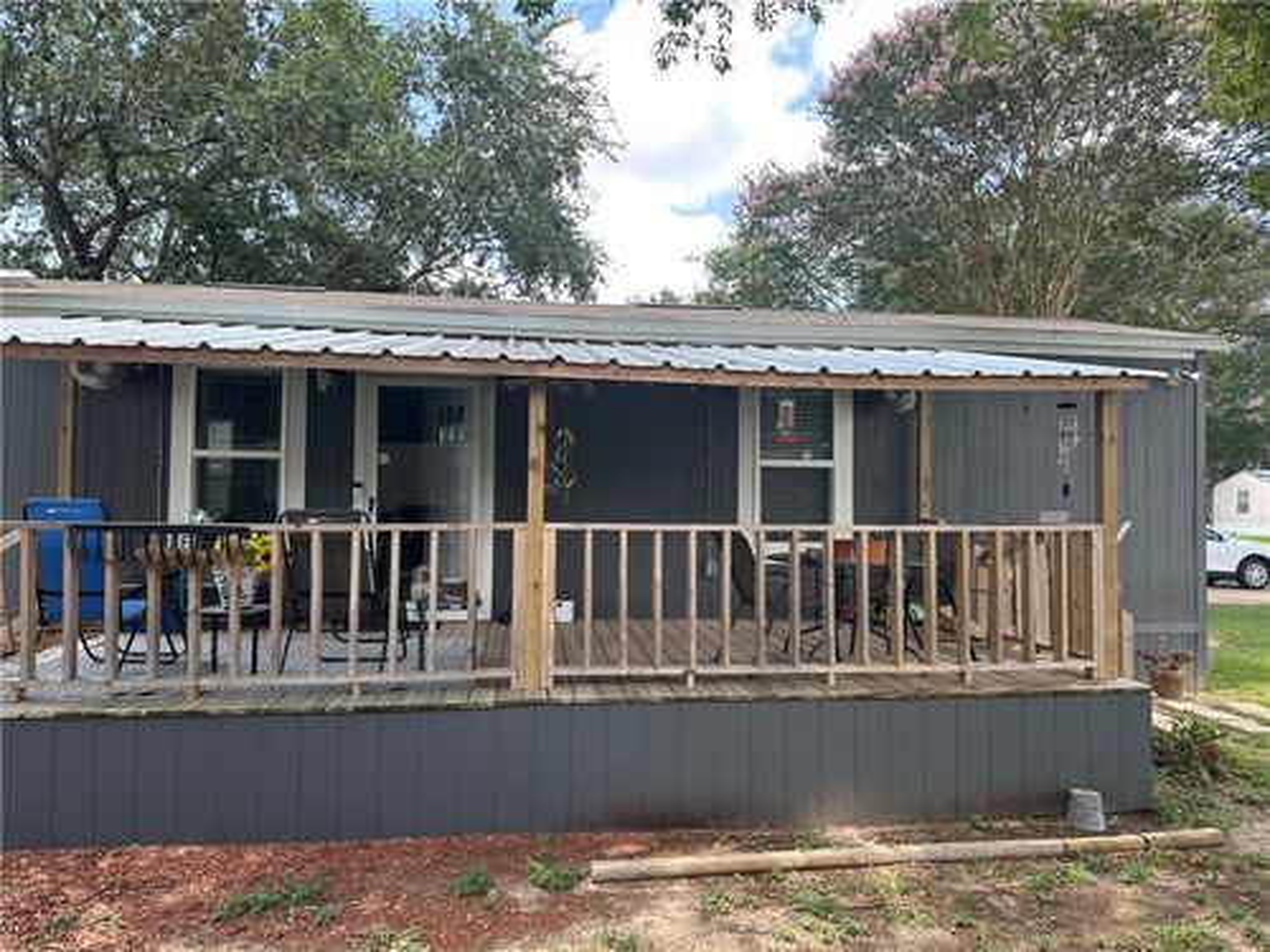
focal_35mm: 24
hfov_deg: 71.6
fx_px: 881
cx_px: 635
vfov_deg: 56.8
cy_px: 476
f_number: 1.78
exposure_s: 1/529
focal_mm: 6.86
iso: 80
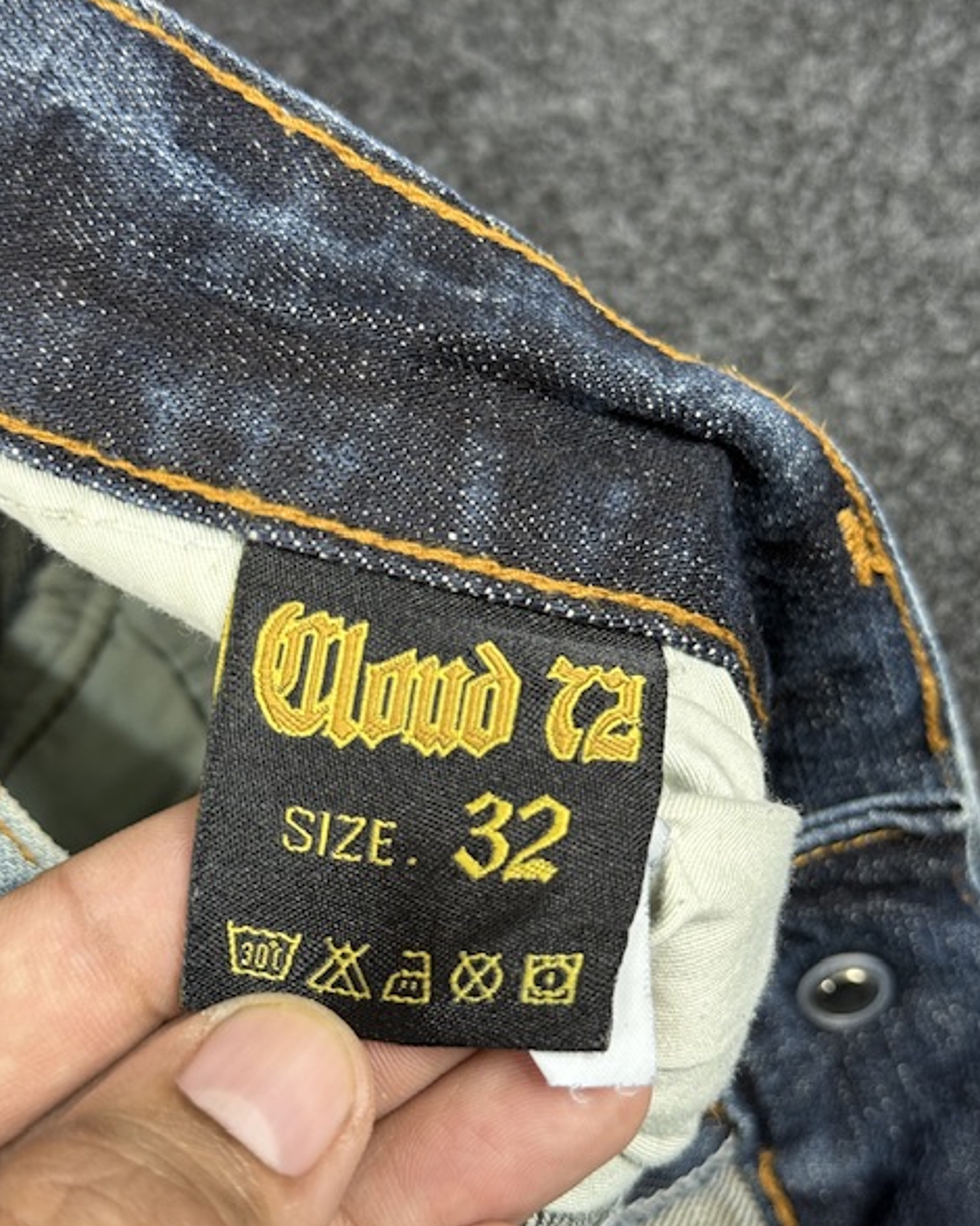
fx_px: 1850
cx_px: 484
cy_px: 619
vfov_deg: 36.7
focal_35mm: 51
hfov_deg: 29.7
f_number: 1.78
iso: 160
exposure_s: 1/50
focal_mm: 6.76
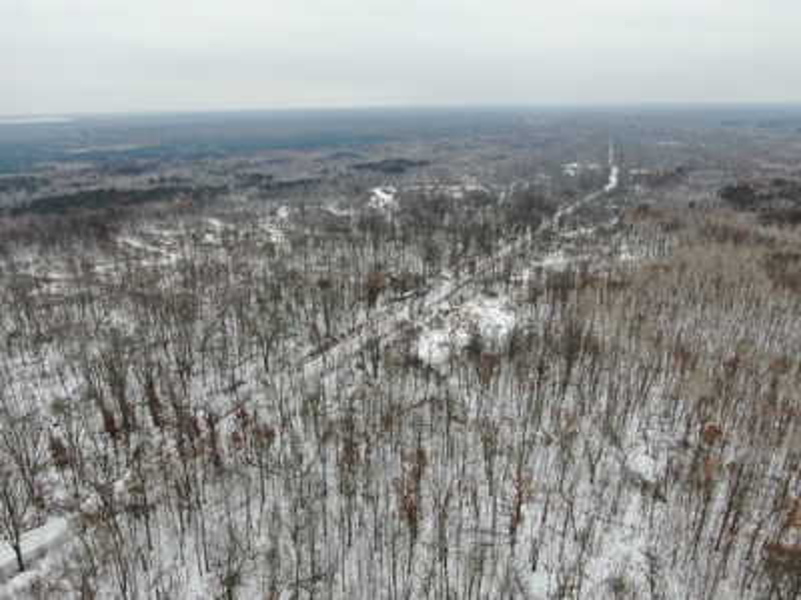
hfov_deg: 71.6
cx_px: 400
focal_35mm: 24
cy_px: 300
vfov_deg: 56.8
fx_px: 555
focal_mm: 4.39
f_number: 2.8
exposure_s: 1/160
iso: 100
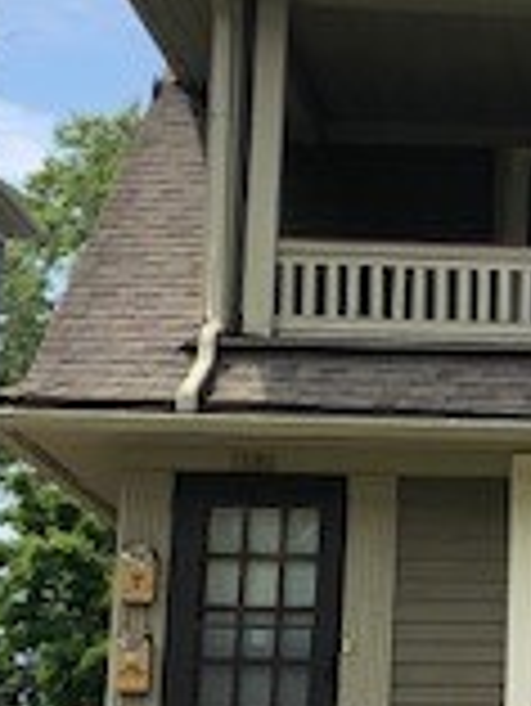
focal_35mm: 114
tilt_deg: +11.9
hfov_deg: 12.5
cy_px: 391
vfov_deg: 17.2
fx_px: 2328
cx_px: 729
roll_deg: -0.2
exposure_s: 1/2183
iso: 20
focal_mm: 3.99
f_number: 1.8
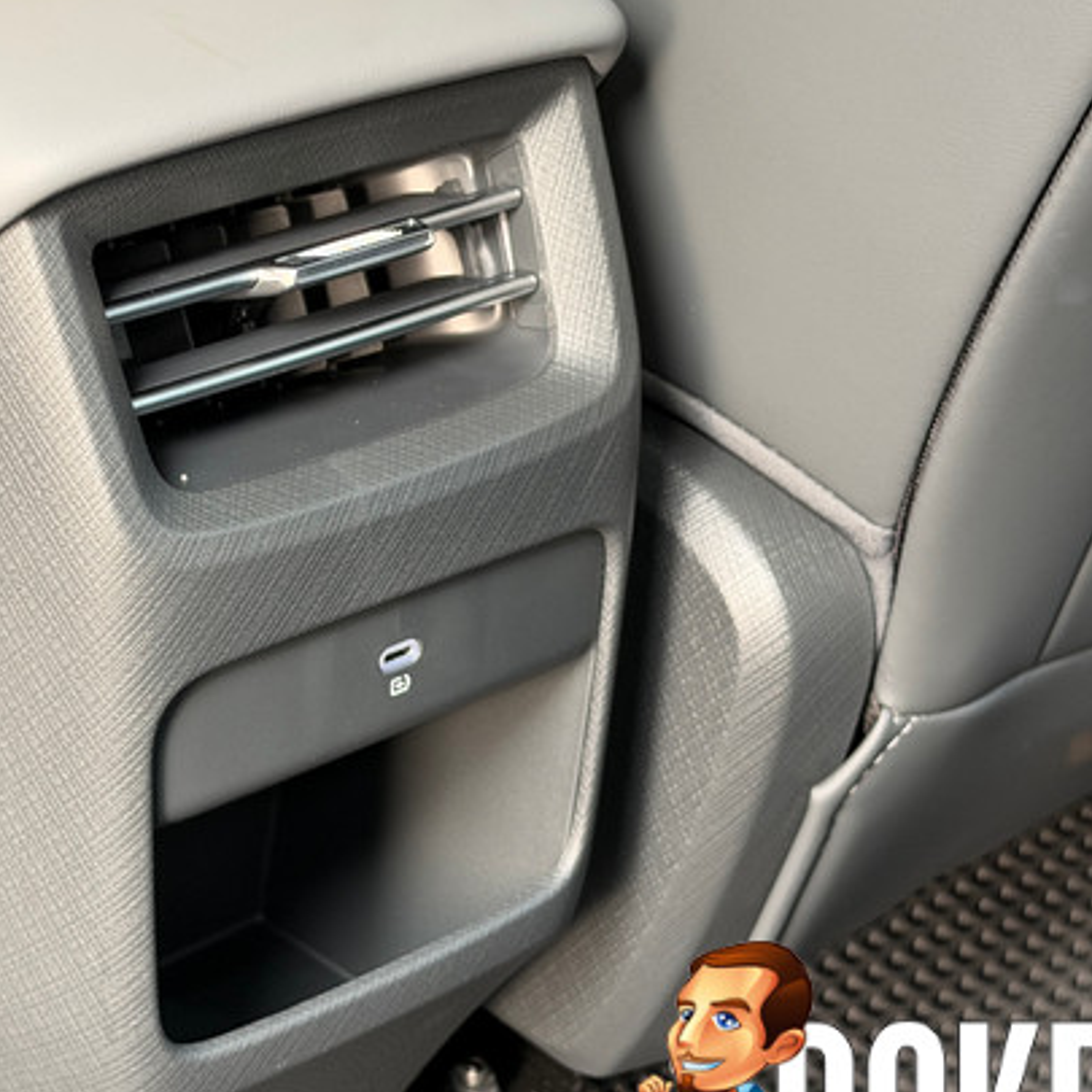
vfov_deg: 19.7
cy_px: 475
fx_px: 3141
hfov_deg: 19.6
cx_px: 305
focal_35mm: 88
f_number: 1.78
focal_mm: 6.76
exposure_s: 1/60
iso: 160
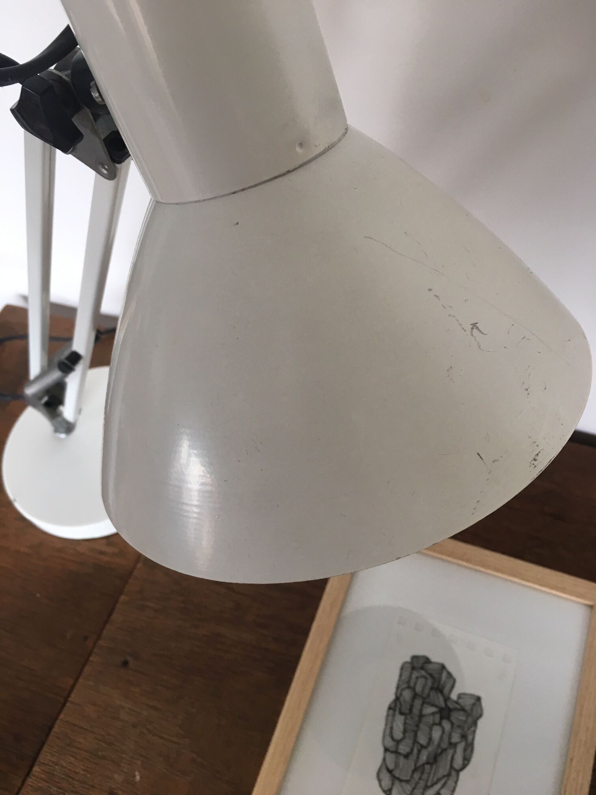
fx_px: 666
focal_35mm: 29
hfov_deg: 48.2
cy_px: 398
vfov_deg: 61.7
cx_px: 298
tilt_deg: -55.4
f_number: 2.2
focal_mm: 4.15
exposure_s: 1/33
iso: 50
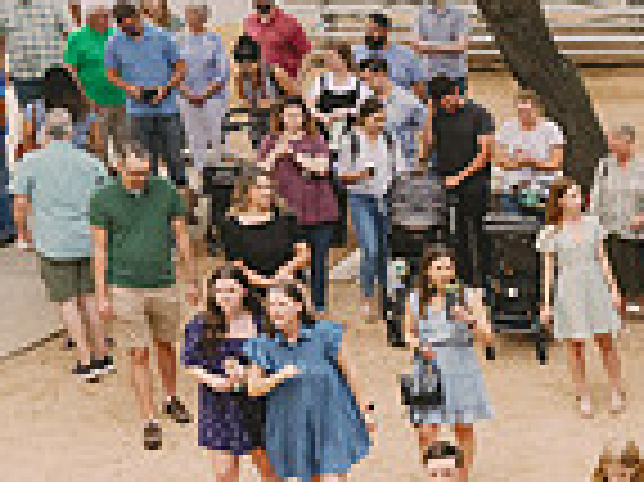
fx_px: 2324
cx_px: 1202
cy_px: 561
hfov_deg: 13.8
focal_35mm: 125
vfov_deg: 11.6
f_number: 8
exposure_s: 1/640
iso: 1250
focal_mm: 32
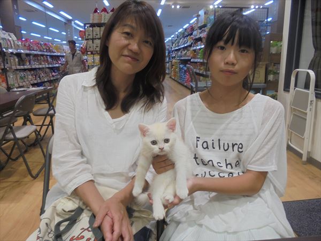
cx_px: 160
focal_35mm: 26
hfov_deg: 67.3
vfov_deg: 53.1
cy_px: 120
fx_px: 241
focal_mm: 4.6
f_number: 3.5
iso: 100
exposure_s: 1/30
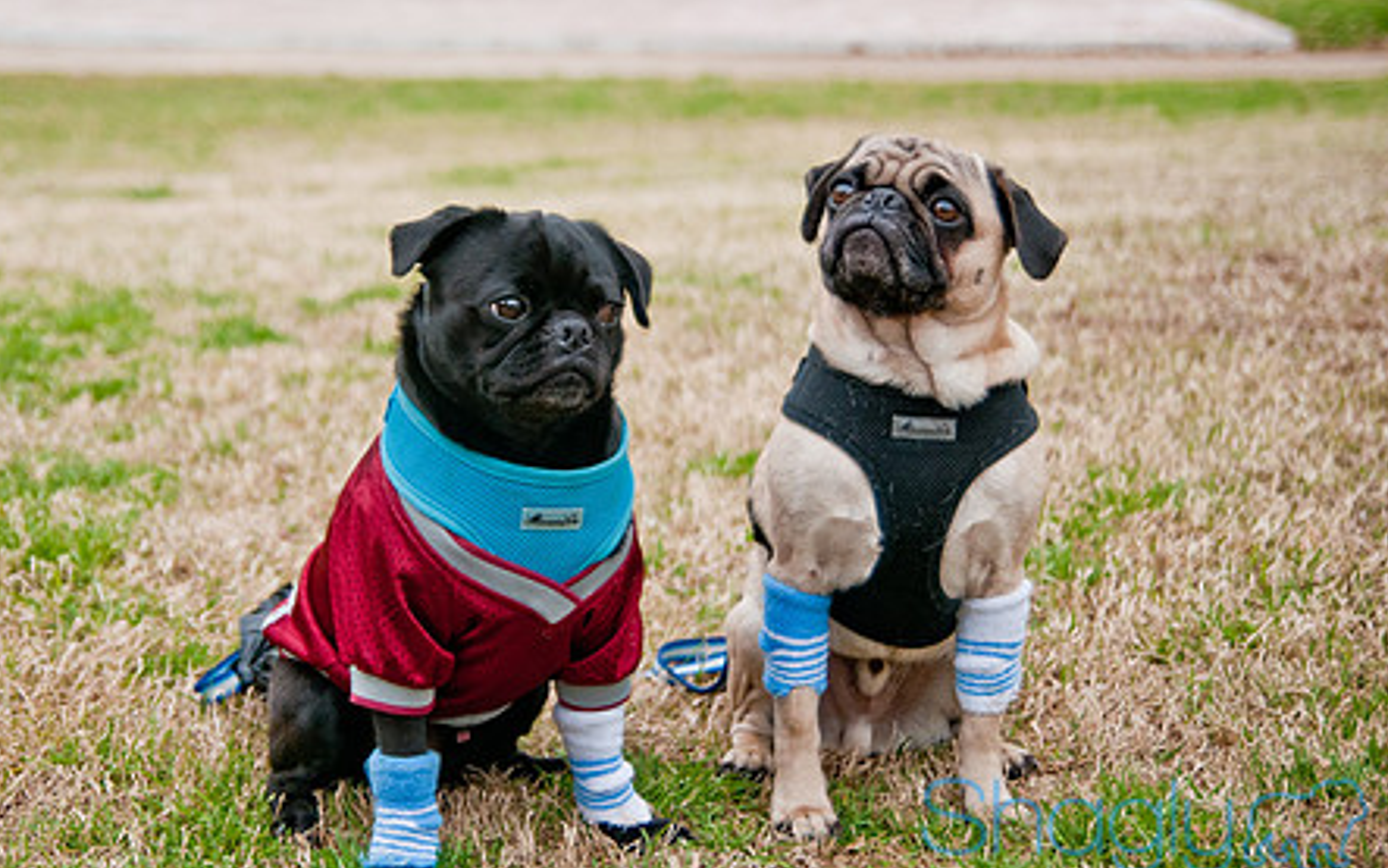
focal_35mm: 72
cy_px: 374
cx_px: 514
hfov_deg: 28.5
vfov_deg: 18.1
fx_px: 2724
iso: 500
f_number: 2.8
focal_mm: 36
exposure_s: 1/3200
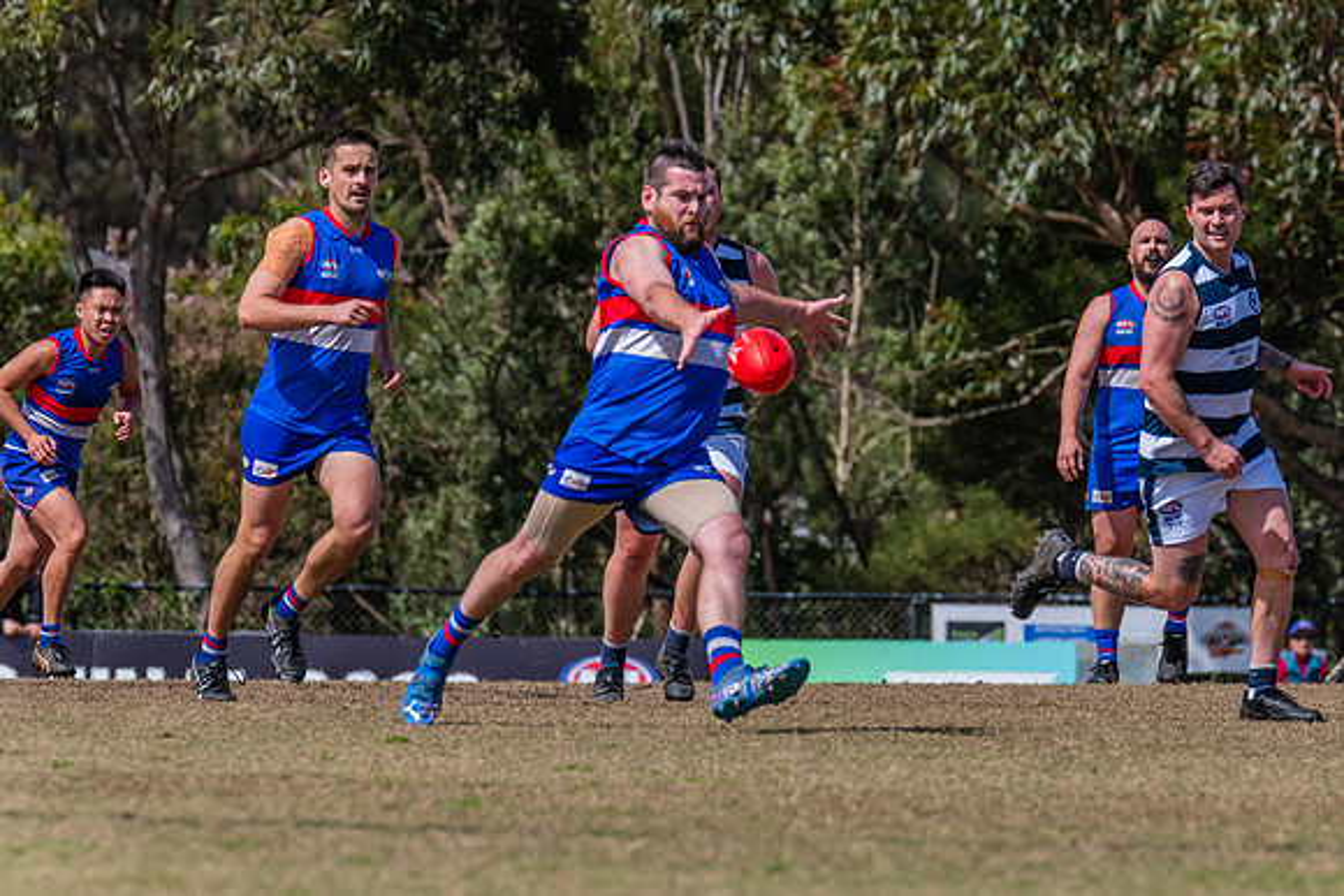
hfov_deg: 4.4
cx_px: 725
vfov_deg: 3.0
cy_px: 427
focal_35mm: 464
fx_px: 17330
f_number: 9
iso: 800
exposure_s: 1/1600
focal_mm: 420
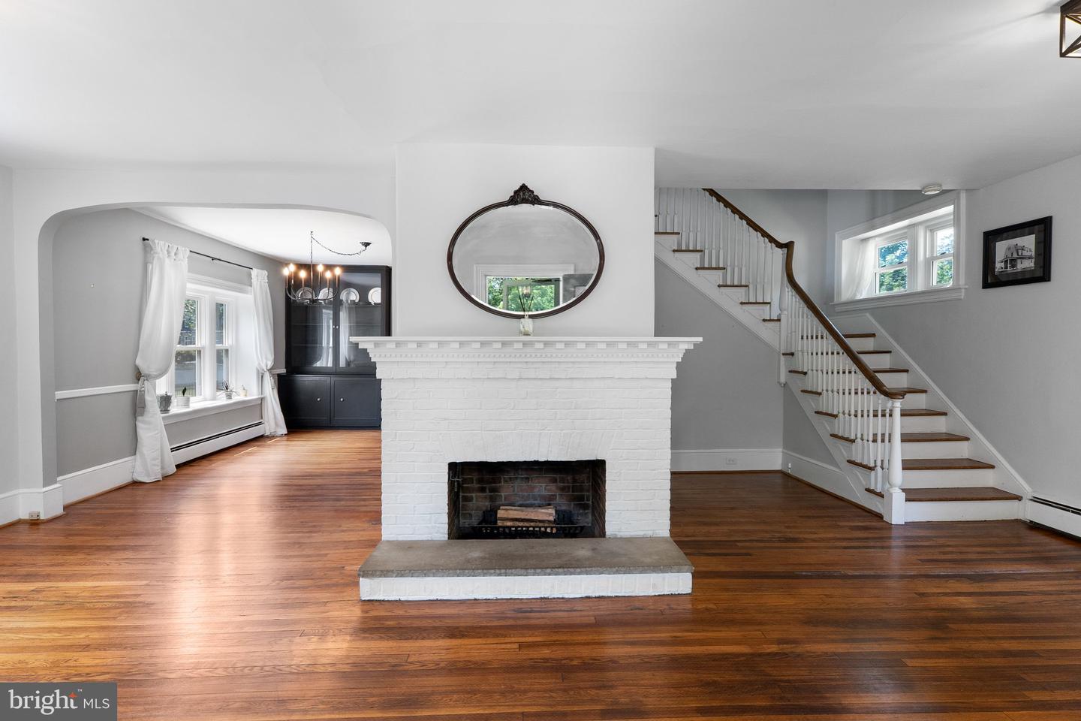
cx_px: 540
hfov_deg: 90.0
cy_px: 360
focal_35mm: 18
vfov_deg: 67.4
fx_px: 540
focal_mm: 12
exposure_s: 1/10
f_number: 7.1
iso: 500
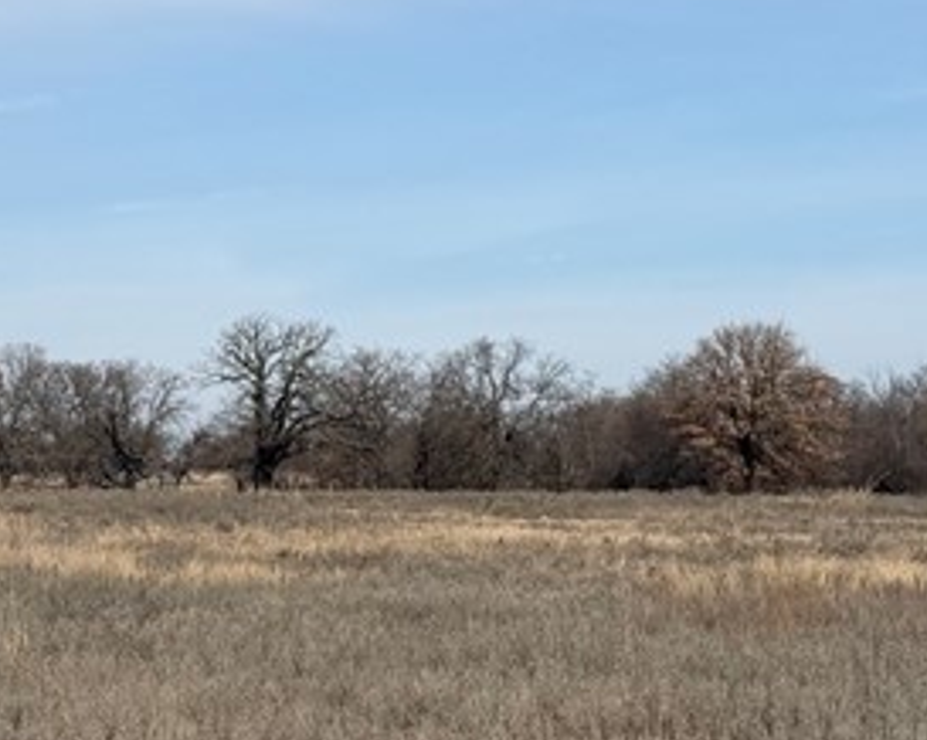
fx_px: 2413
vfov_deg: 17.2
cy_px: 686
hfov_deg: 21.7
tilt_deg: -2.1
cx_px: 414
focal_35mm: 88
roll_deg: +0.1
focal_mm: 6.76
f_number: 1.78
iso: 80
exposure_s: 1/6711
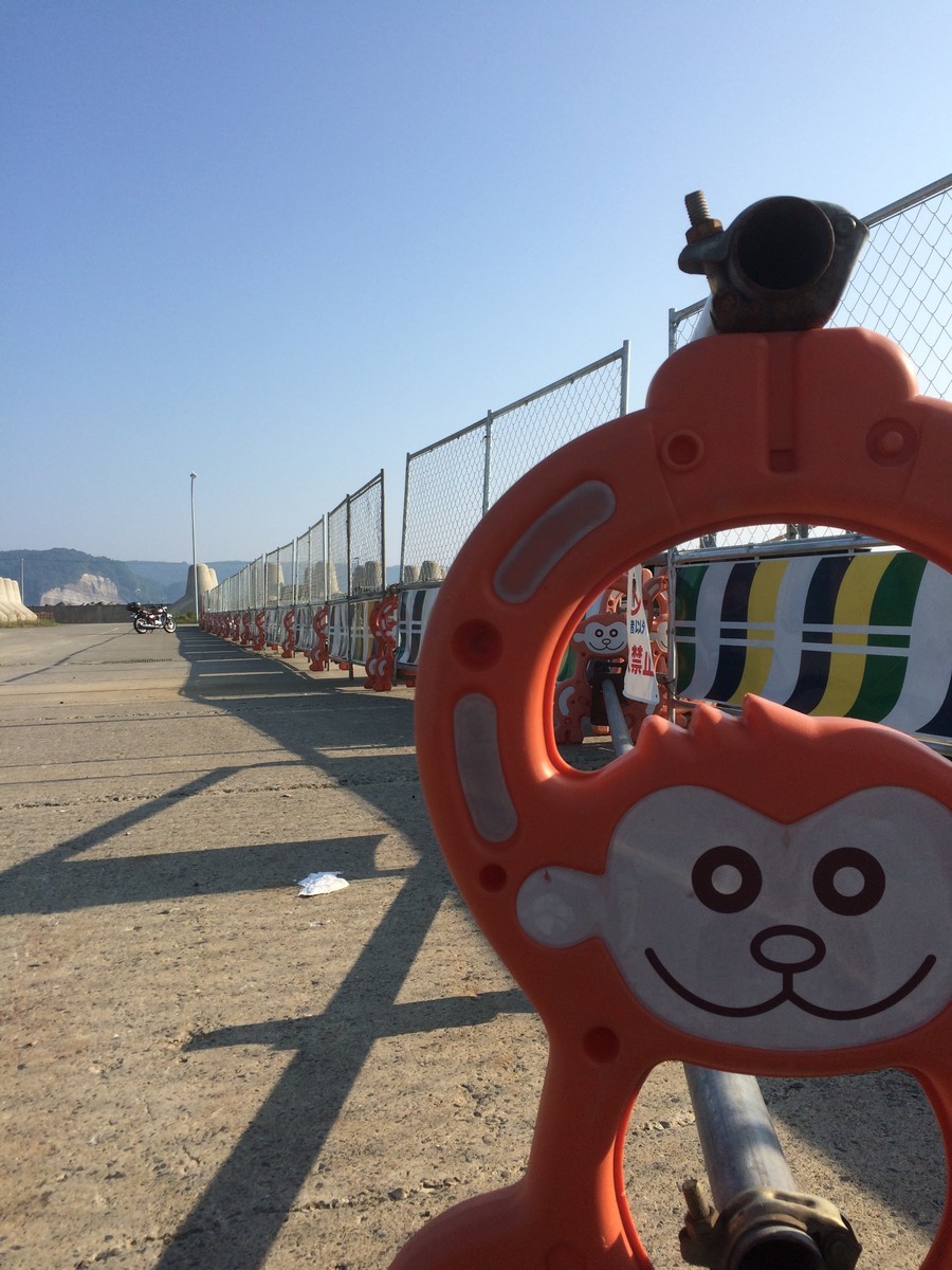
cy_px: 635
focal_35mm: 29
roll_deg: +2.6
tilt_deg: -2.5
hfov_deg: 48.2
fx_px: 1063
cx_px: 476
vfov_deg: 61.7
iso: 32
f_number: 2.2
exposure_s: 1/2053
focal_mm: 4.15
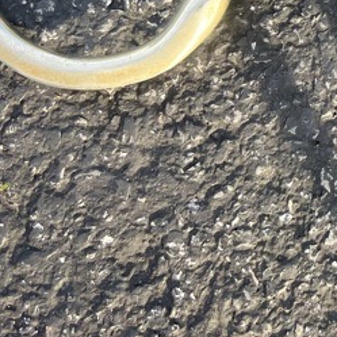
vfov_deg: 20.0
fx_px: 914
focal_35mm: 83
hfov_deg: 18.6
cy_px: -35
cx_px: 495
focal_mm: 5.1
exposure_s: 1/182
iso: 50
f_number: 1.6
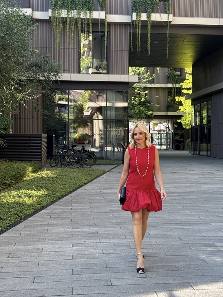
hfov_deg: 29.1
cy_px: 145
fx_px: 429
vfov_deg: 38.2
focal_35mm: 50
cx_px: 115
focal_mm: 6.76
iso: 80
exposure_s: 1/244
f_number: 1.78
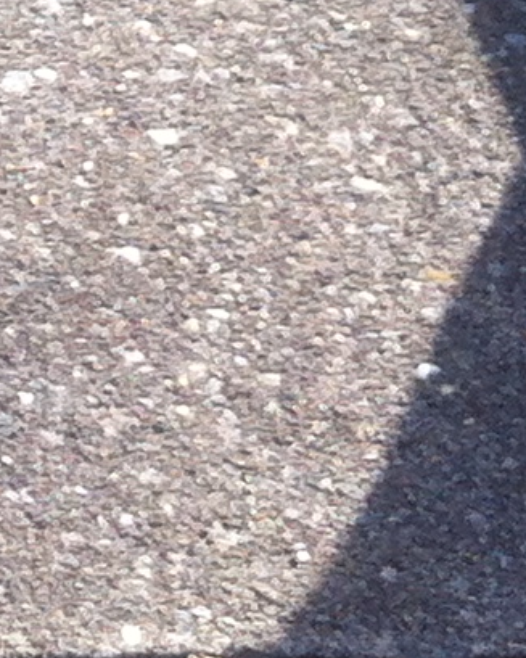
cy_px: -597
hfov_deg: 6.7
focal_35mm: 216
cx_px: -807
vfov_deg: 8.5
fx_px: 4205
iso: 80
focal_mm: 3.85
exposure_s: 1/520
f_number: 2.8
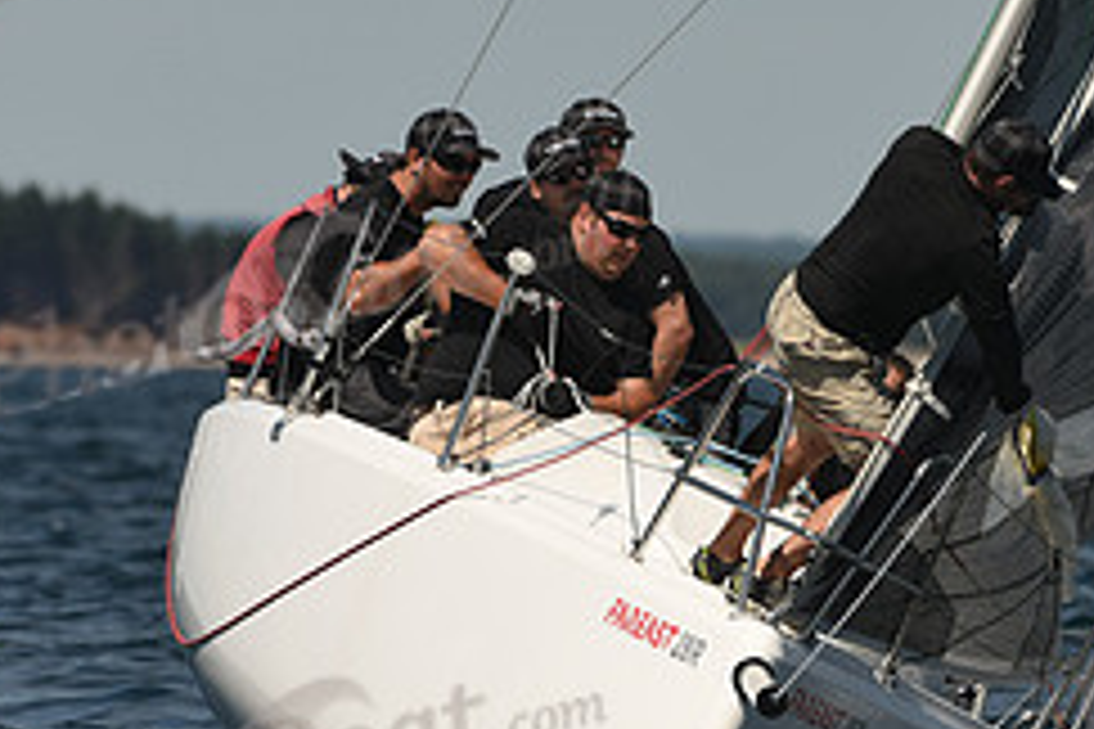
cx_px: 842
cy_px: 475
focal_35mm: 954
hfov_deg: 2.2
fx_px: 28989
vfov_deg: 1.4
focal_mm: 400
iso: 250
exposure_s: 1/1000
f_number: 7.1
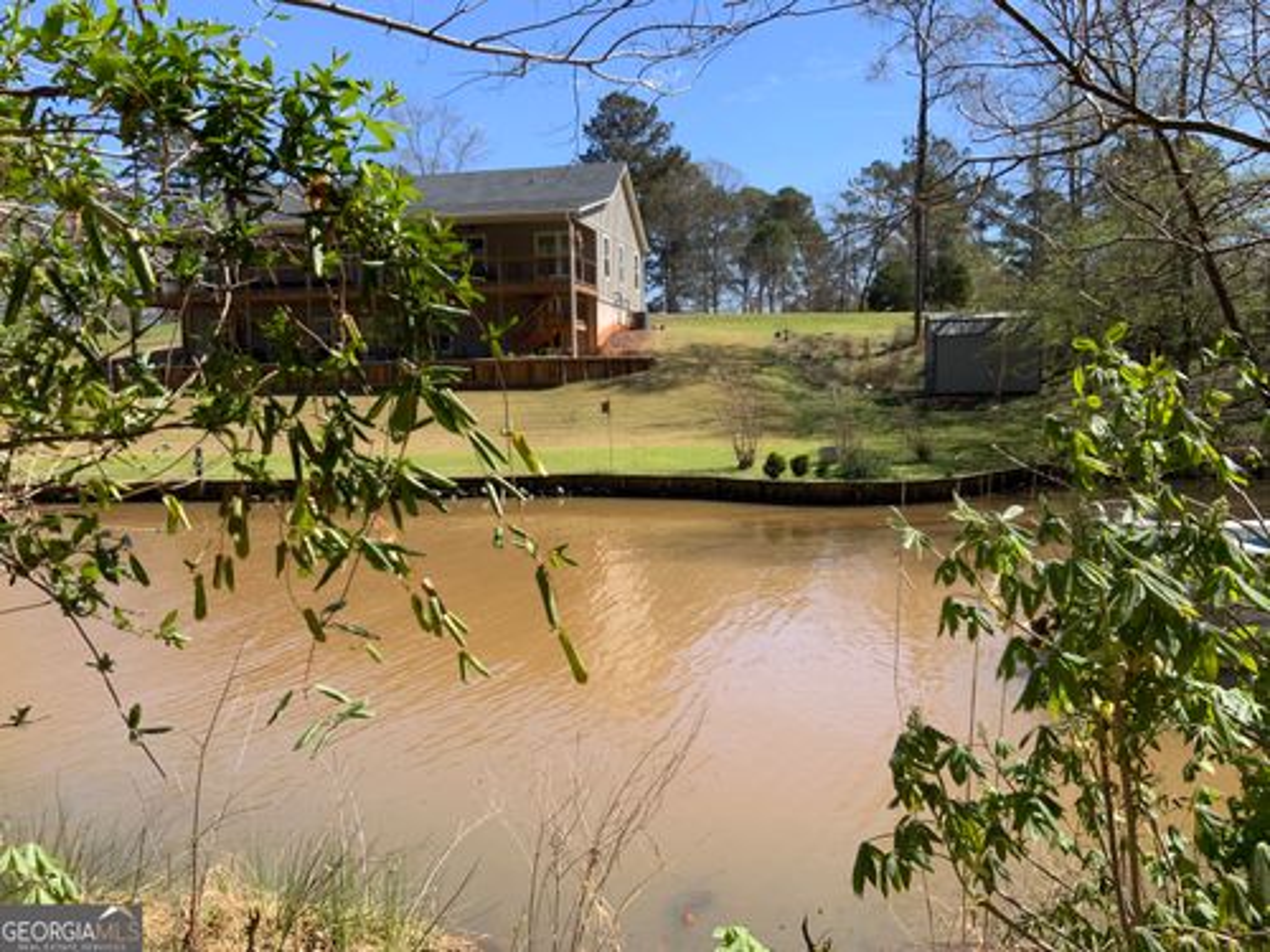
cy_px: 476
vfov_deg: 48.2
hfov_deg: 61.7
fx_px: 1064
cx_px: 635
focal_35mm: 29
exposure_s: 1/1121
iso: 16
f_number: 1.8
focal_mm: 3
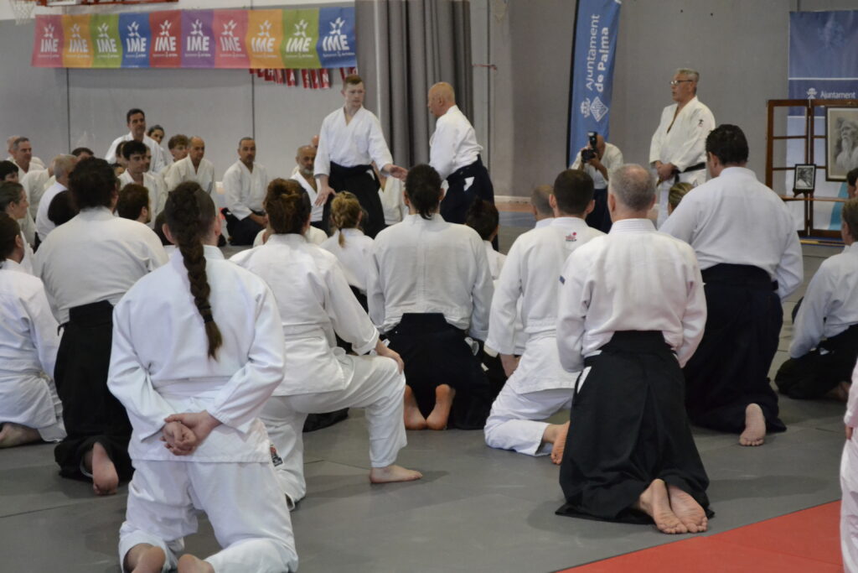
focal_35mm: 82
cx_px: 429
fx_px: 1966
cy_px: 286
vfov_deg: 16.6
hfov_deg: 24.6
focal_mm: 55
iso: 3200
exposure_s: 1/160
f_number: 5.6
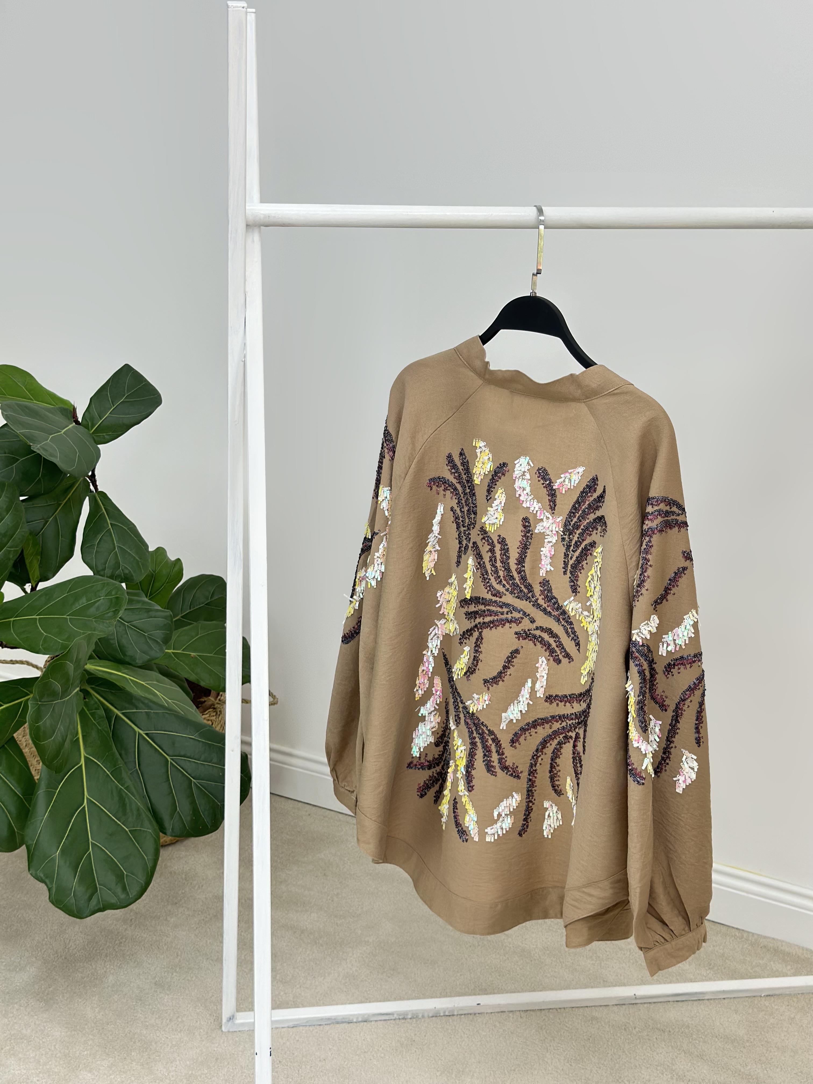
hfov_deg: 30.3
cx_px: 406
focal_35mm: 48
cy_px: 542
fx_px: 1503
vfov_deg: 39.7
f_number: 1.78
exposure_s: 1/246
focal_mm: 6.86
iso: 80
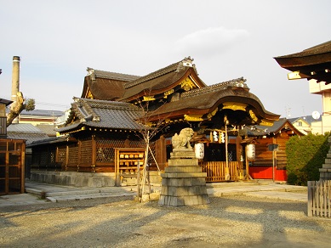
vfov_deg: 36.0
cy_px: 124
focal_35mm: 40
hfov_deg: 46.8
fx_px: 383
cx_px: 166
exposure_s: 1/500
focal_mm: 7.1
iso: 100
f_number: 3.2
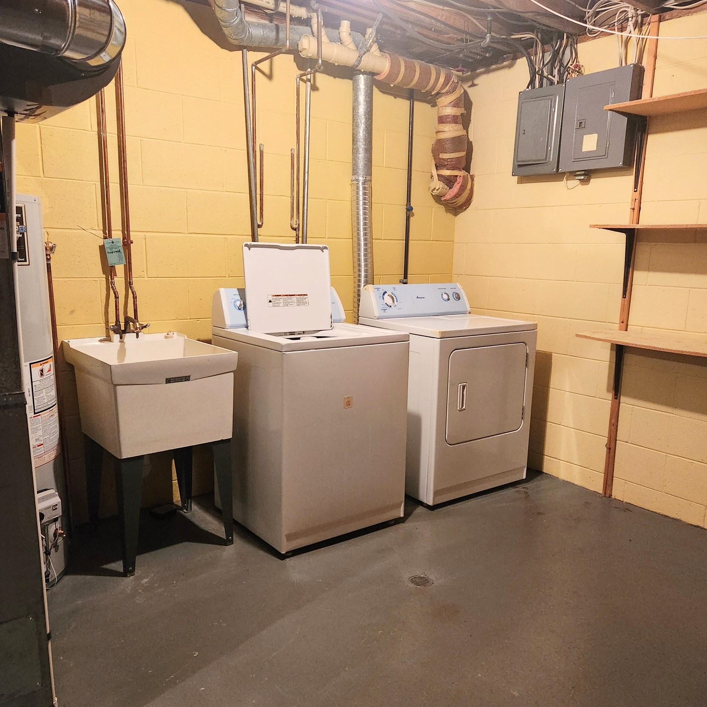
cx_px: 359
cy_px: 374
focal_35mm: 28
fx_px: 647
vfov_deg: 57.3
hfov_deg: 57.3
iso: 800
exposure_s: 1/120
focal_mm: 5.4
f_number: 1.8
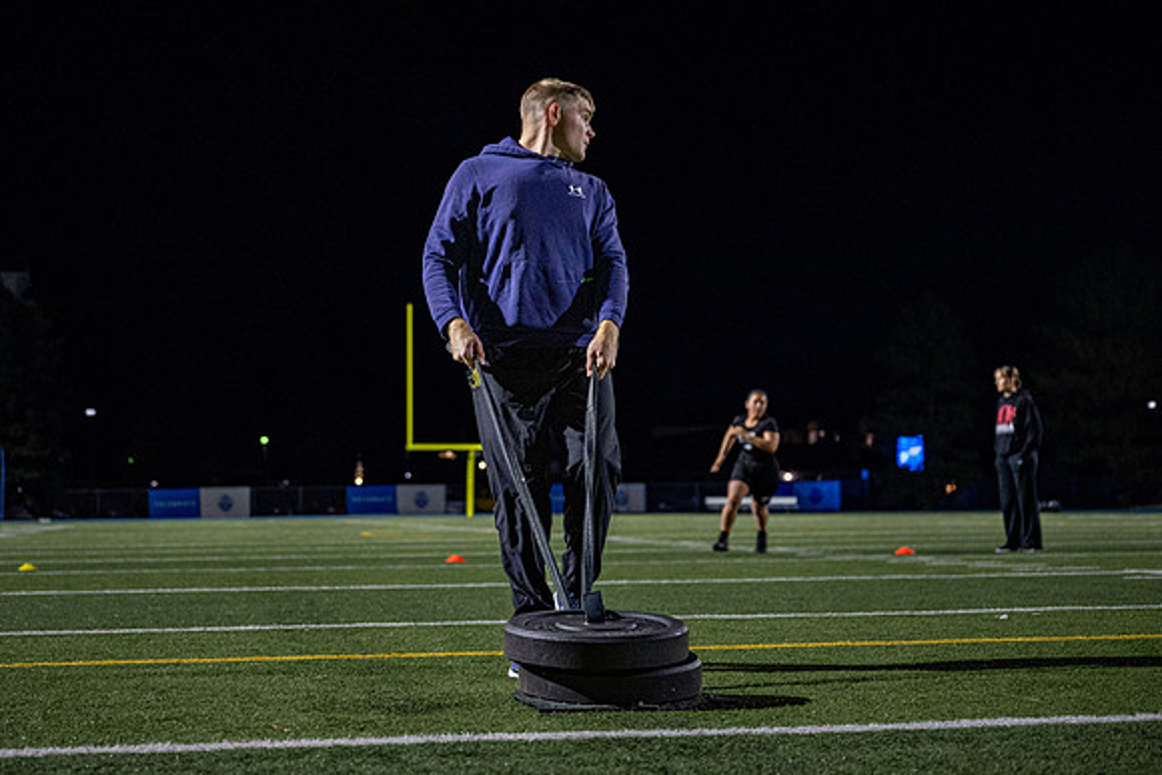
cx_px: 483
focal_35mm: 65
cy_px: 359
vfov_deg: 20.9
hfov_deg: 30.8
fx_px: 2105
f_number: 2.8
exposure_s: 1/250
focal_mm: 51
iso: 2000
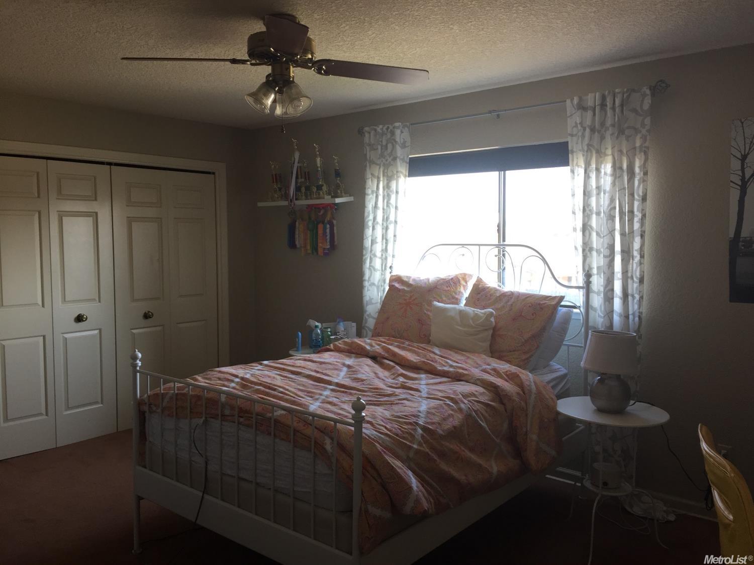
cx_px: 377
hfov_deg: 61.7
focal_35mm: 29
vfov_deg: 48.2
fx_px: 631
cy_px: 282
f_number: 2.2
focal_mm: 4.15
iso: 32
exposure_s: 1/40
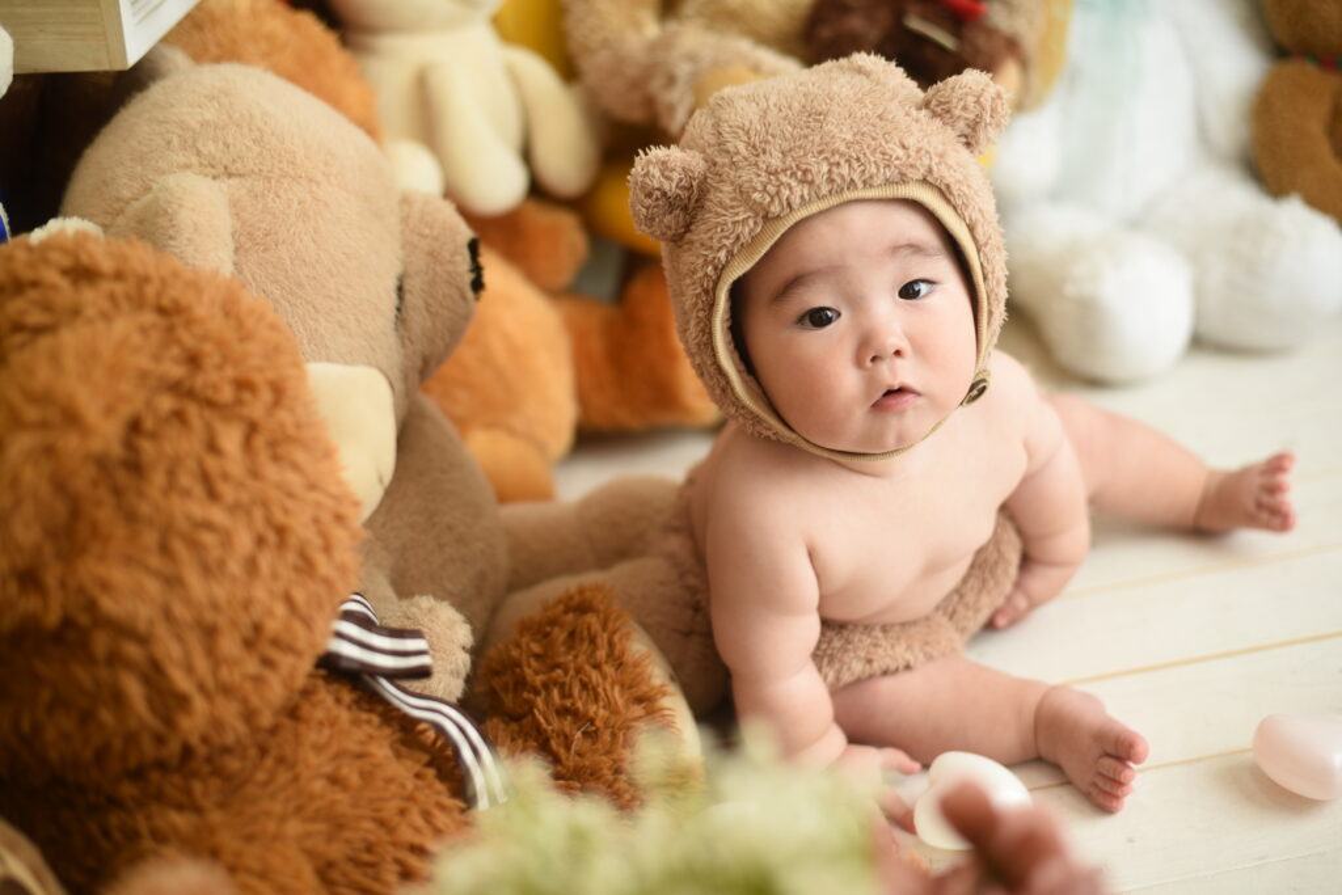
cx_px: 671
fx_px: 1864
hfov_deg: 39.6
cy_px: 448
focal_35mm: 50
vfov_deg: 27.0
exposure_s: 1/160
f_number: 2.5
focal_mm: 50
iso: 100
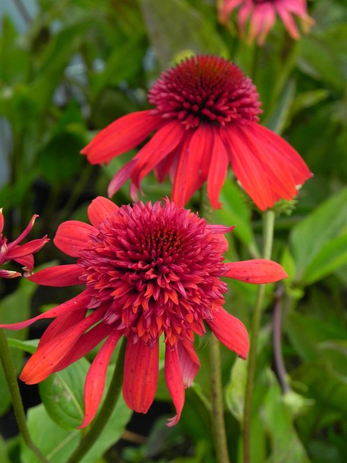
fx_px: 1724
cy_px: 232
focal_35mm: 129
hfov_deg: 11.5
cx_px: 174
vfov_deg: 15.3
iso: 160
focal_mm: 23
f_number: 5
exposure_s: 1/60
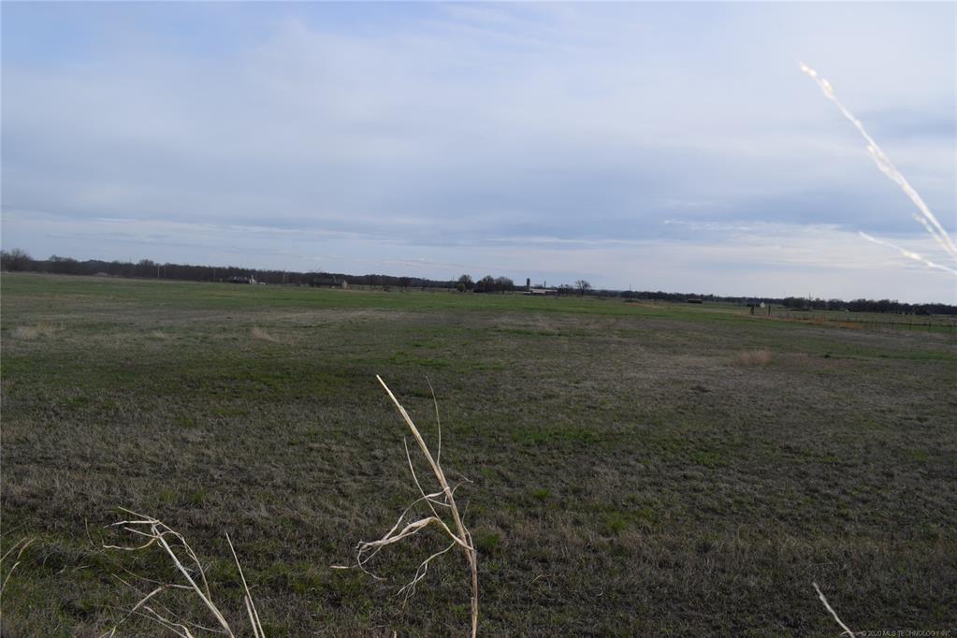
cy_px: 319
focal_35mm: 27
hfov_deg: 67.4
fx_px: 718
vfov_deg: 47.9
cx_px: 478
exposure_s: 1/200
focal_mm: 18
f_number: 10
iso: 100
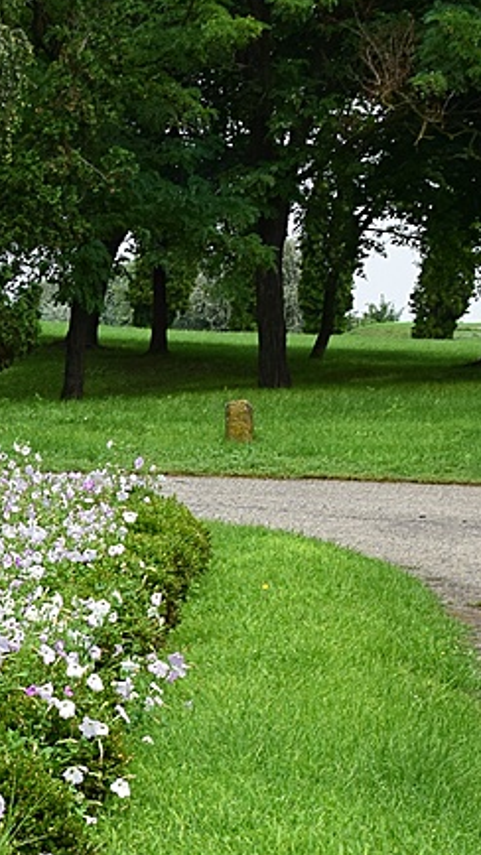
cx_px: -240
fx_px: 3153
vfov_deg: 15.4
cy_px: 494
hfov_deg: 8.5
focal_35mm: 139
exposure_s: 1/250
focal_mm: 32
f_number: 10
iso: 400
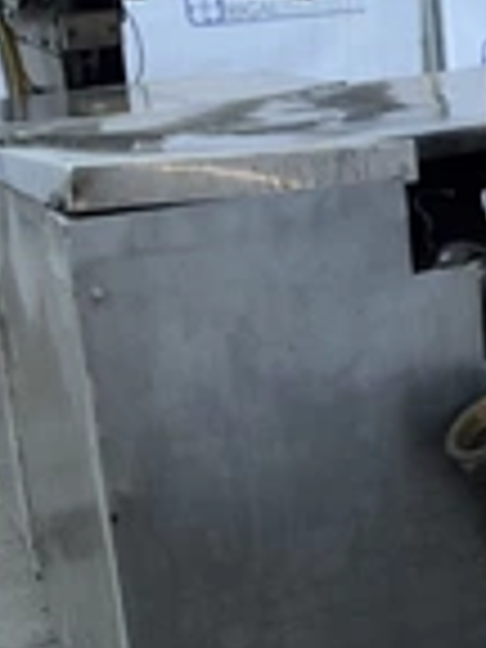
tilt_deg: -15.1
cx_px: 396
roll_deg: +1.5
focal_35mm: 72
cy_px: 369
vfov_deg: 27.0
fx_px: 1348
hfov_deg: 20.2
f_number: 1.6
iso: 32
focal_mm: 5.1
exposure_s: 1/992
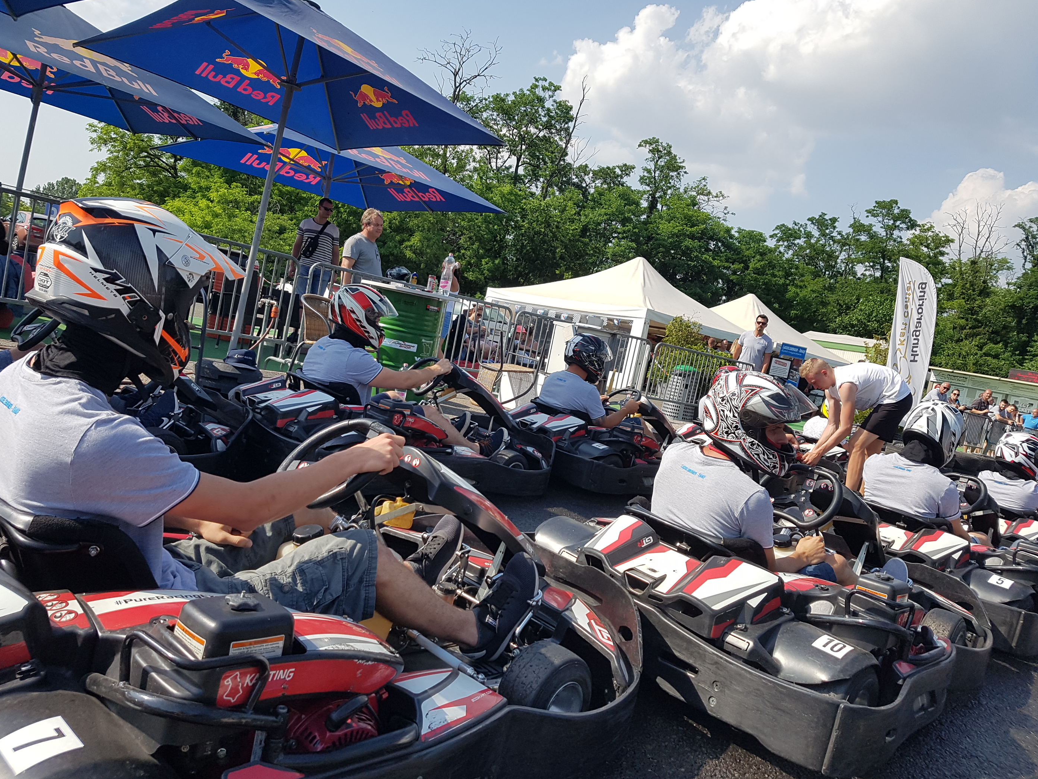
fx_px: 810
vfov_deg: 51.4
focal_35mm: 27
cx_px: 514
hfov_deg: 65.3
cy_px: 389
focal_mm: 4.2
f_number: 1.7
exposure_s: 1/2120
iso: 50
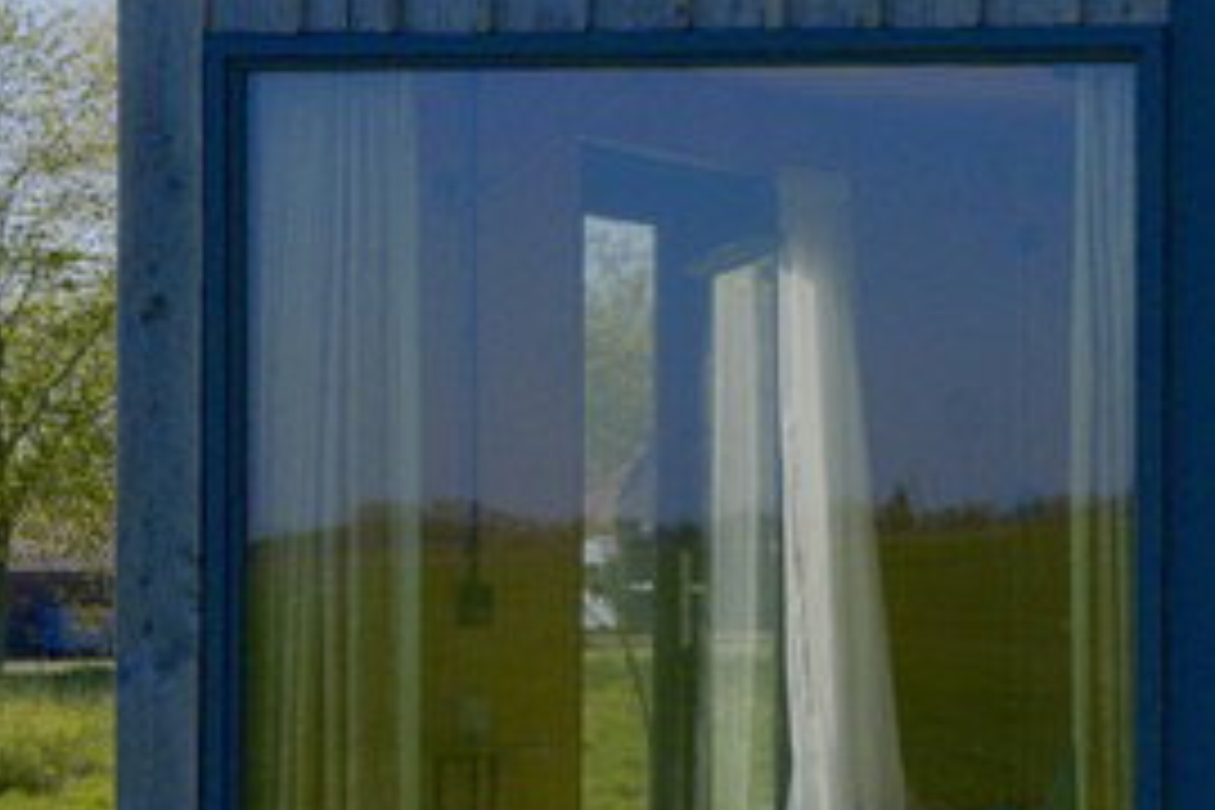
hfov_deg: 13.0
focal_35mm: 145
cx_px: 2056
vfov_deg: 9.5
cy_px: 468
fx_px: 4893
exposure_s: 1/1000
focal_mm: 36
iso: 800
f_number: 8
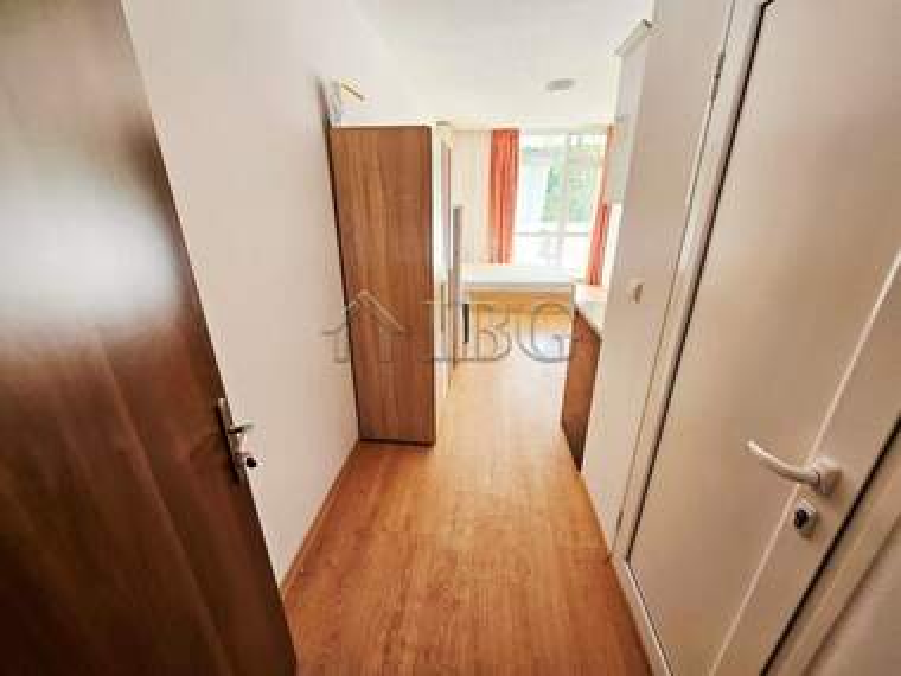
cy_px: 338
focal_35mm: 13
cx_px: 450
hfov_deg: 106.2
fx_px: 338
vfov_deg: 89.9
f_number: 2.2
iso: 125
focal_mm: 1.7
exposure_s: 1/50
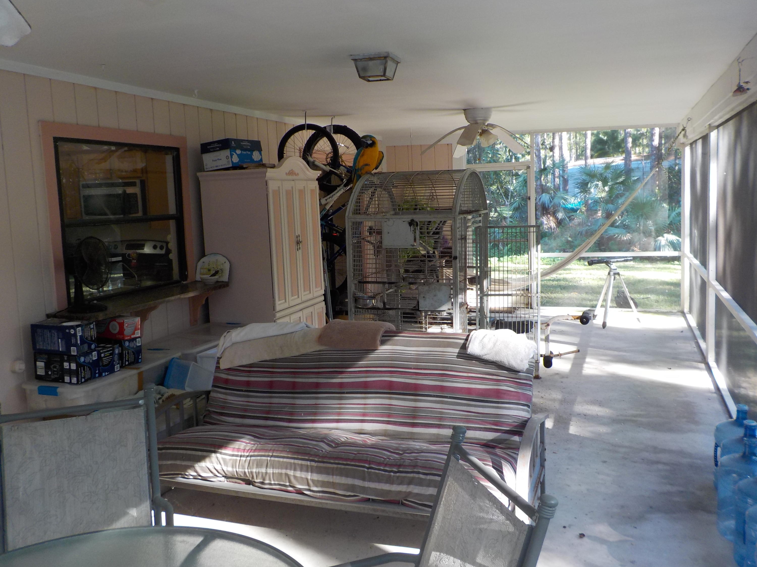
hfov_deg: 60.0
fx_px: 656
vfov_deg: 46.8
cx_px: 378
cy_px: 284
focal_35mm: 30
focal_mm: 4.1
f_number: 3.3
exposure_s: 1/40
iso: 125
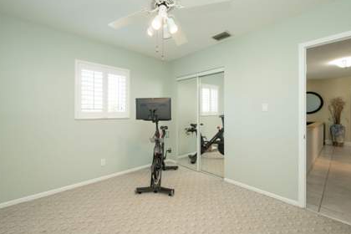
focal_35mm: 16
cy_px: 111
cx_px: 168
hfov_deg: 96.7
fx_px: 156
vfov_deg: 73.7
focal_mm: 14
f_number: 8
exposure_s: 1/50
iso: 1250
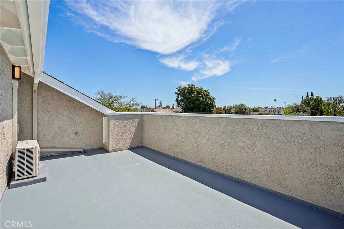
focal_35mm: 16
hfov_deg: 96.7
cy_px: 114
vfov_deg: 73.8
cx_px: 172
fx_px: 153
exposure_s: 1/1250
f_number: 8
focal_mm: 16
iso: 400
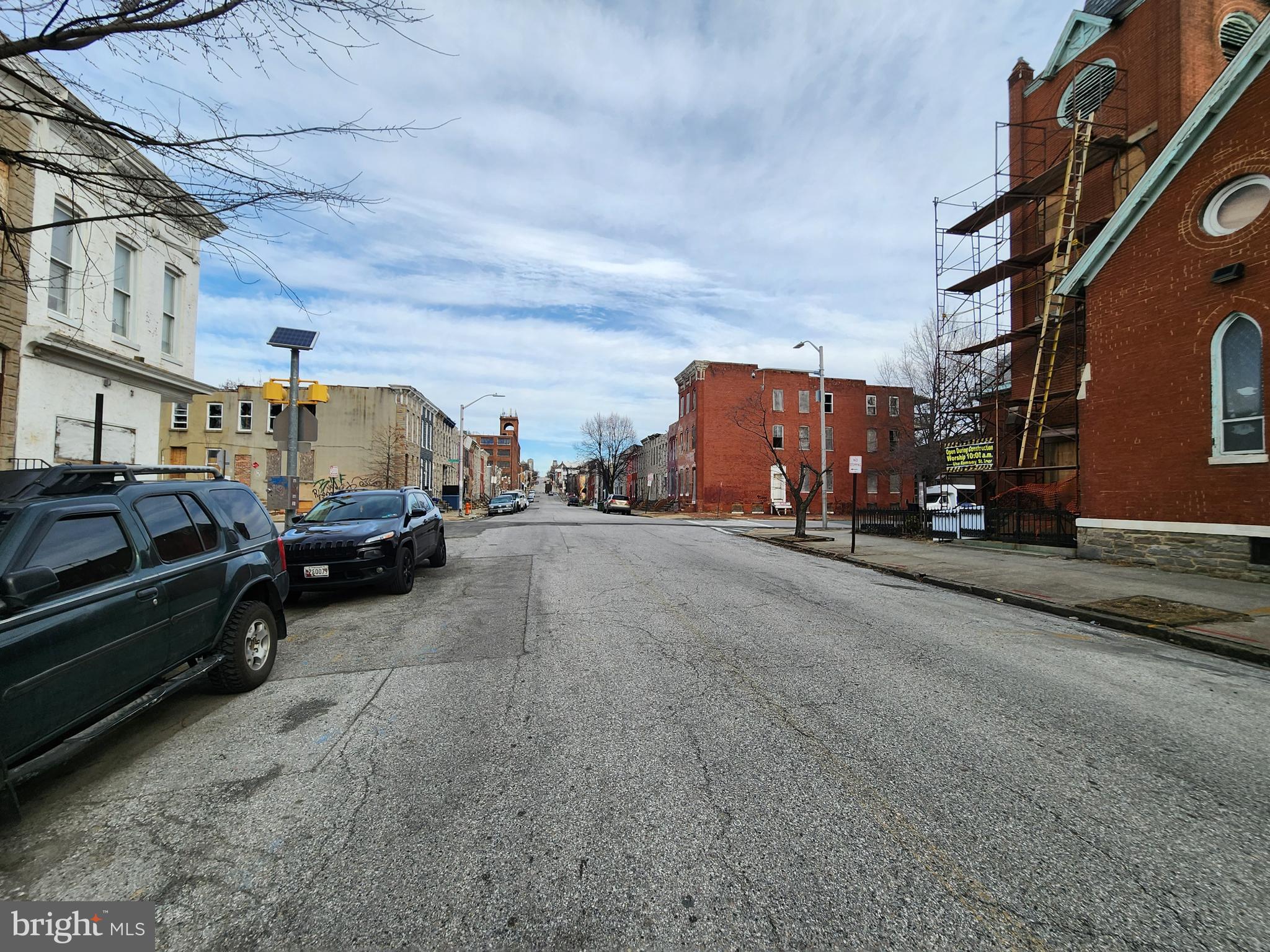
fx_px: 477
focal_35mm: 13
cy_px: 476
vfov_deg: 89.9
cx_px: 635
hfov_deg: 106.2
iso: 50
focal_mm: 2.2
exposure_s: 1/1465
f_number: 2.2
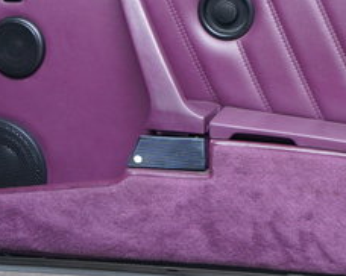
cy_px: -38
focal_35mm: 155
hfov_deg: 12.4
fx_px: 1586
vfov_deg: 9.8
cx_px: 285
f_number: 4
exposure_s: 1/250
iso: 2000
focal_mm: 49
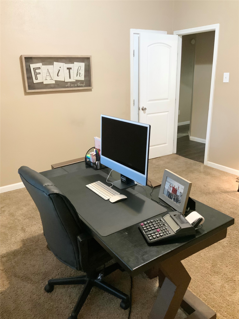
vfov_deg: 61.7
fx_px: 267
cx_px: 120
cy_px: 160
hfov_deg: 48.2
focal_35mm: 29
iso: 320
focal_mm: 3
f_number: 1.8
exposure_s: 1/32
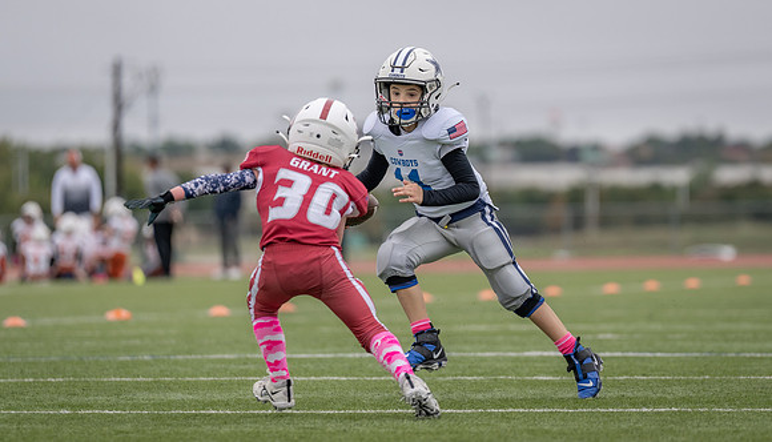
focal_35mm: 328
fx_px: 6753
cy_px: 194
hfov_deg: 6.5
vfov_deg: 3.7
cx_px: 451
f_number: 2.8
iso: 200
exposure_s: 1/1250
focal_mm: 200
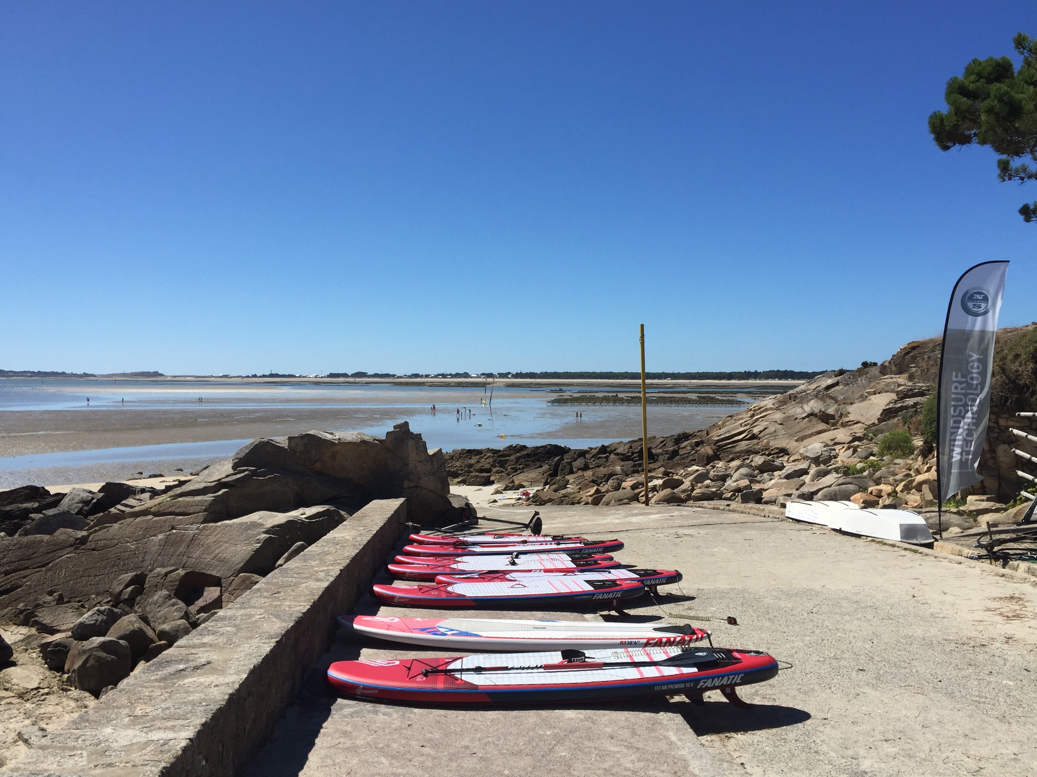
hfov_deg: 60.0
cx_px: 526
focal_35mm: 30
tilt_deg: +0.3
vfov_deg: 46.8
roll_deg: -0.9
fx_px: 899
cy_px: 376
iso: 32
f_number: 2.2
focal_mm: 4.15
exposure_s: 1/3049
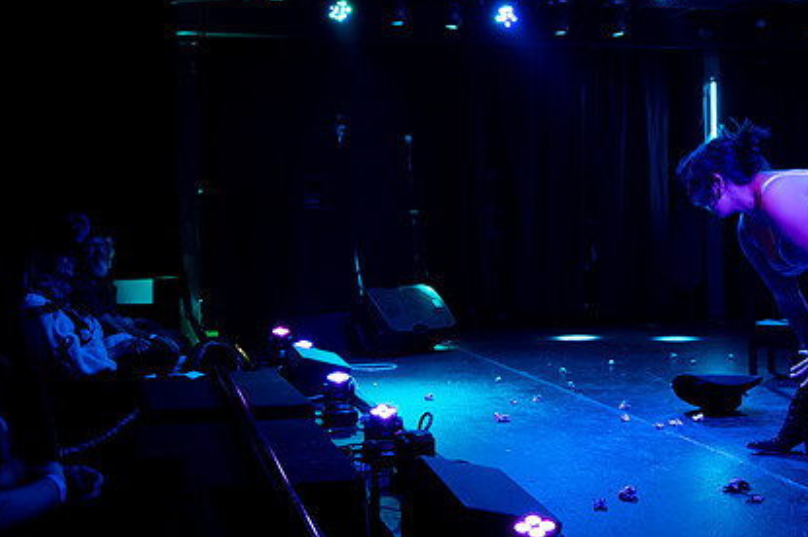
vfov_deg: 25.4
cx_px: 541
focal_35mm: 53
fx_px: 1189
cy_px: 190
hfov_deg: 37.1
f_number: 4
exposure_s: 1/160
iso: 3200
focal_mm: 30
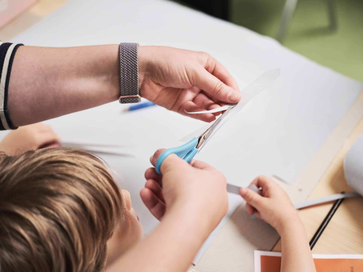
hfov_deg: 38.2
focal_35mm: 50
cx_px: 182
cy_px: 136
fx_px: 524
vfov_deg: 29.1
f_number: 2.8
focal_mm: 63
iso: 1000
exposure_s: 1/125
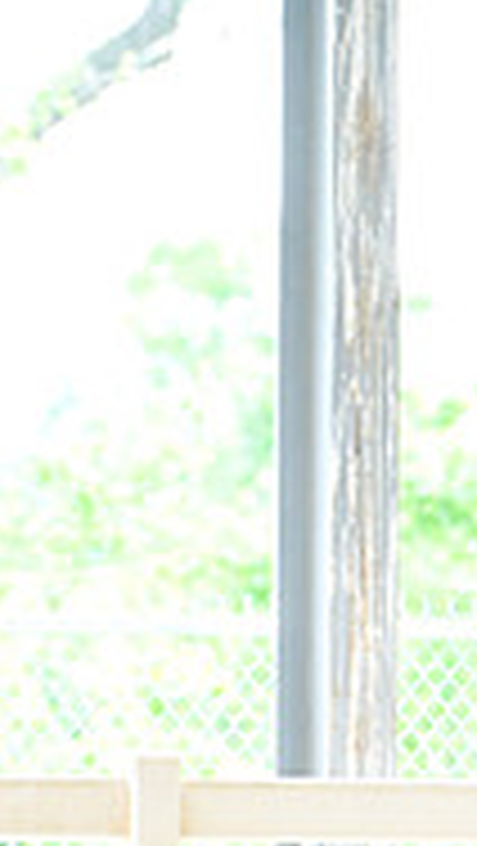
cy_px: 848
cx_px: 1233
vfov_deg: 3.3
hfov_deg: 1.9
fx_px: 14545
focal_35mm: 648
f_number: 5.6
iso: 2500
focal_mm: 200
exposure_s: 1/320
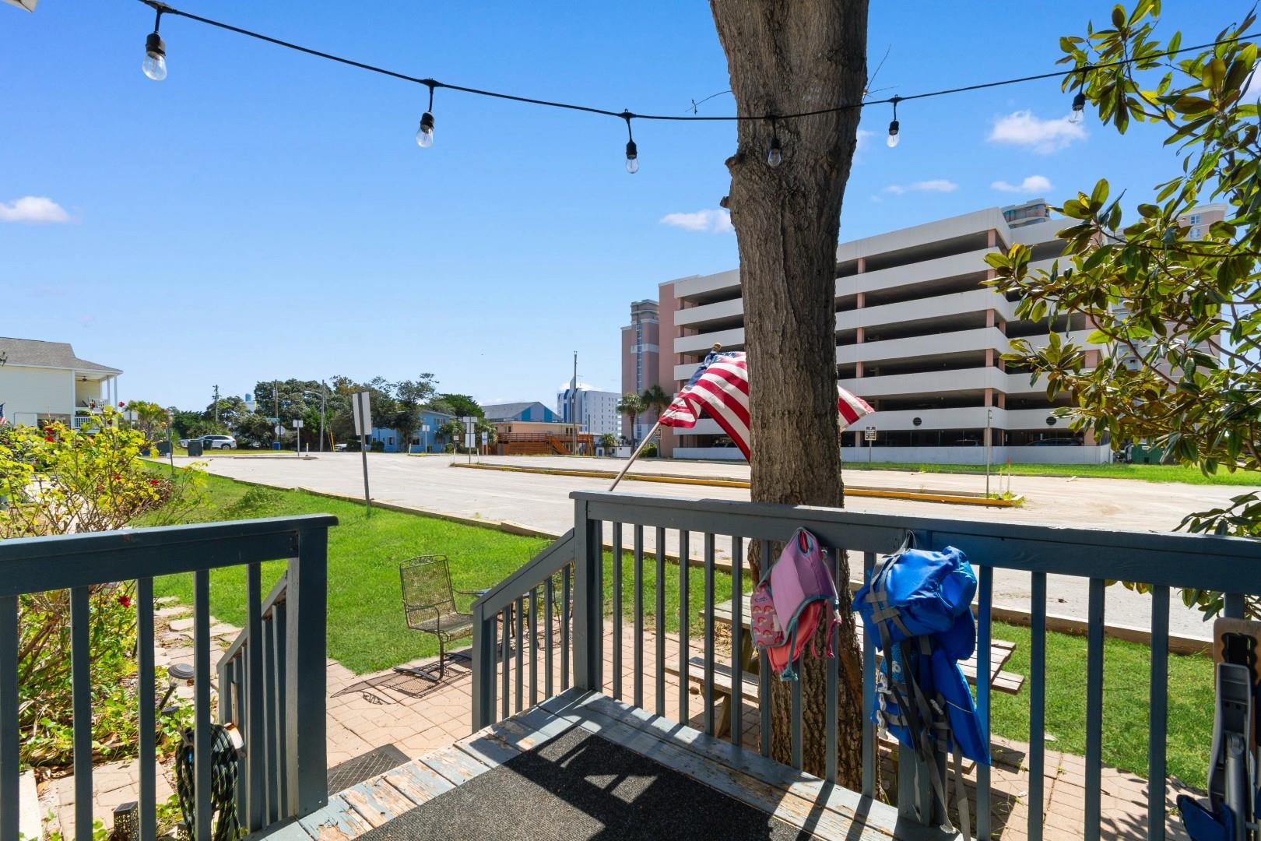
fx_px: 525
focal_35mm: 15
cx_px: 630
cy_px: 420
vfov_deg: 77.3
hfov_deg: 100.4
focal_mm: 10
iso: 100
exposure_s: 1/200
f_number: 7.1
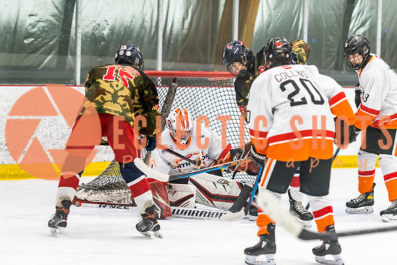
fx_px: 1985
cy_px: 155
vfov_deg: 7.6
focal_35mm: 180
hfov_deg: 11.4
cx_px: 182
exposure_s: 1/640
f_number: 2.8
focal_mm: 120
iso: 2000
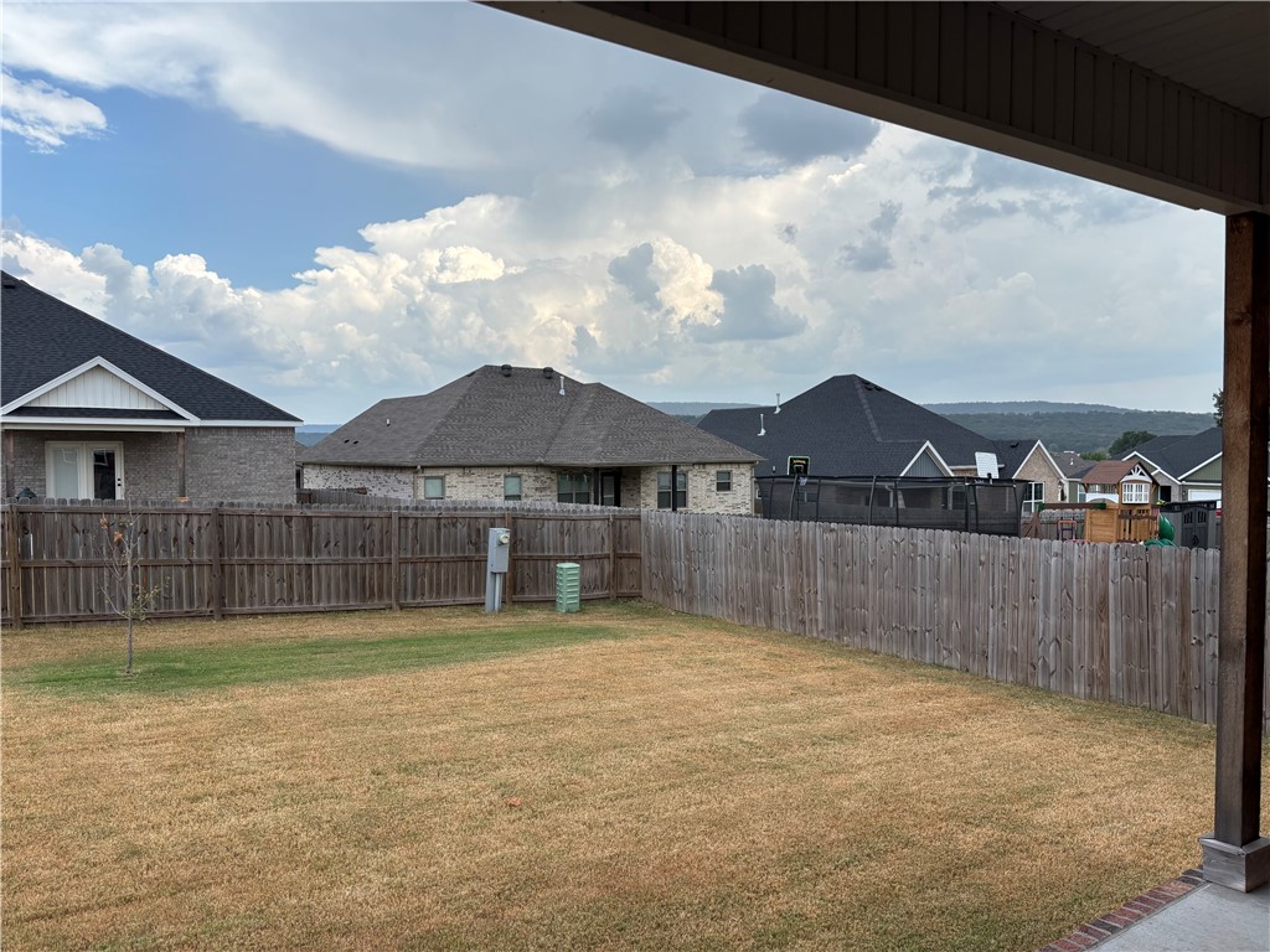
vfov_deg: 53.1
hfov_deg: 67.3
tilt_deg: -2.4
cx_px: 635
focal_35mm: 26
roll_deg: +0.3
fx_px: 954
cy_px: 476
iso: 50
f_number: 1.6
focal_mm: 5.96
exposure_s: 1/1721
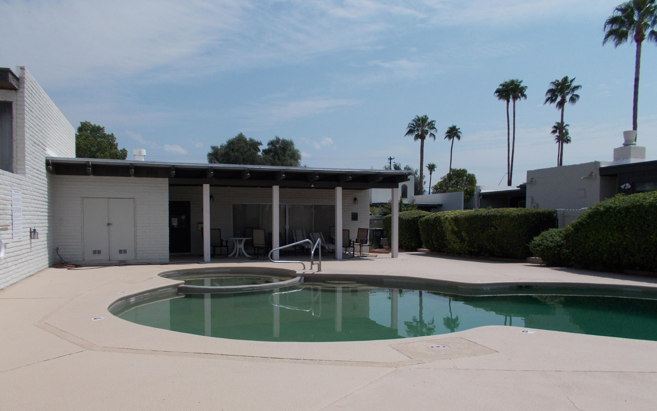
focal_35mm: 28
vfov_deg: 44.4
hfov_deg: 66.5
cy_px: 243
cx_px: 333
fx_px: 501
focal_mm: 4.6
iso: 80
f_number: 8
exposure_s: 1/400
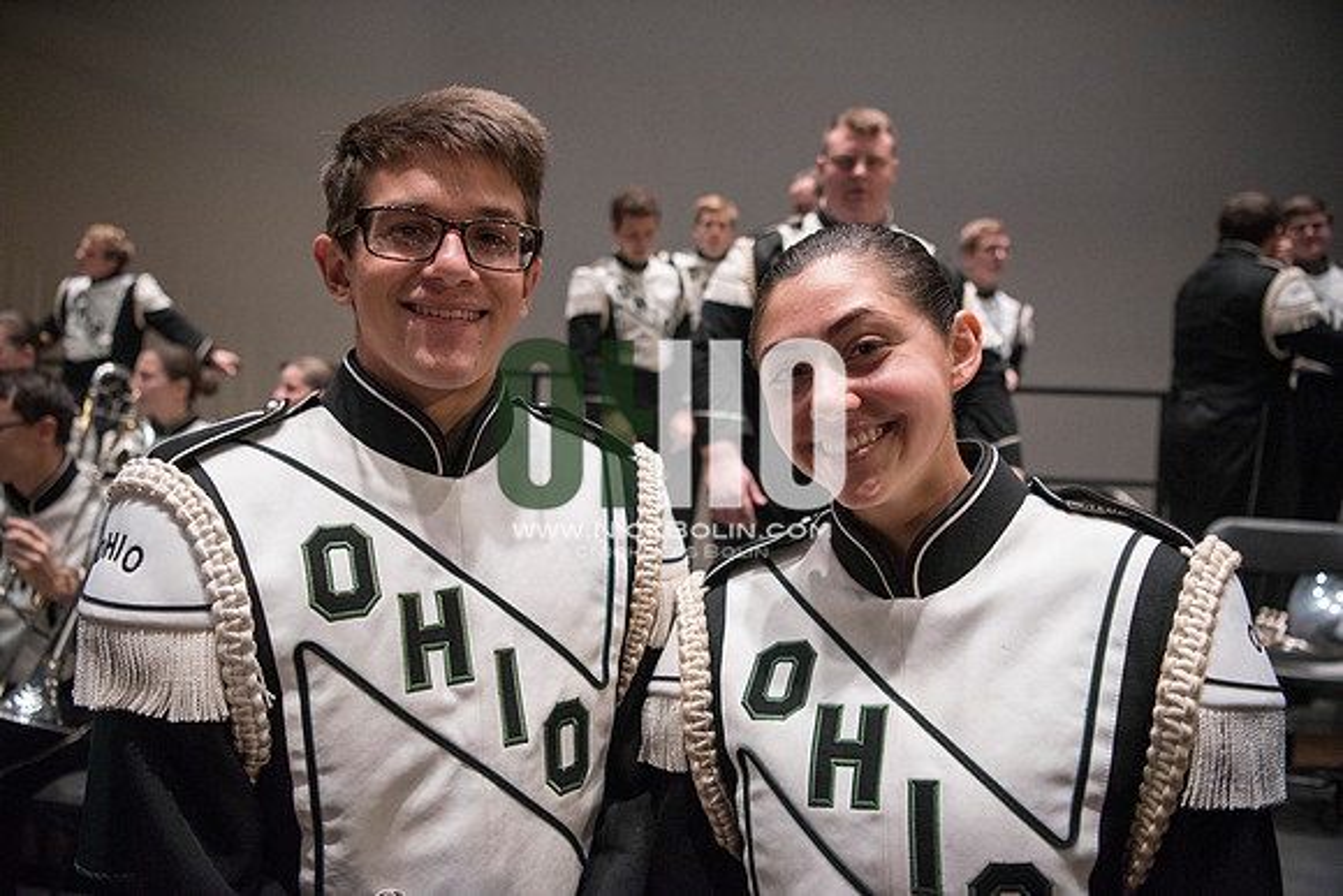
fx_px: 896
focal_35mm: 24
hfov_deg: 73.7
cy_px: 448
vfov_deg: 53.2
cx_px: 672
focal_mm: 24
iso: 4000
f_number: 2.8
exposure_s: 1/400
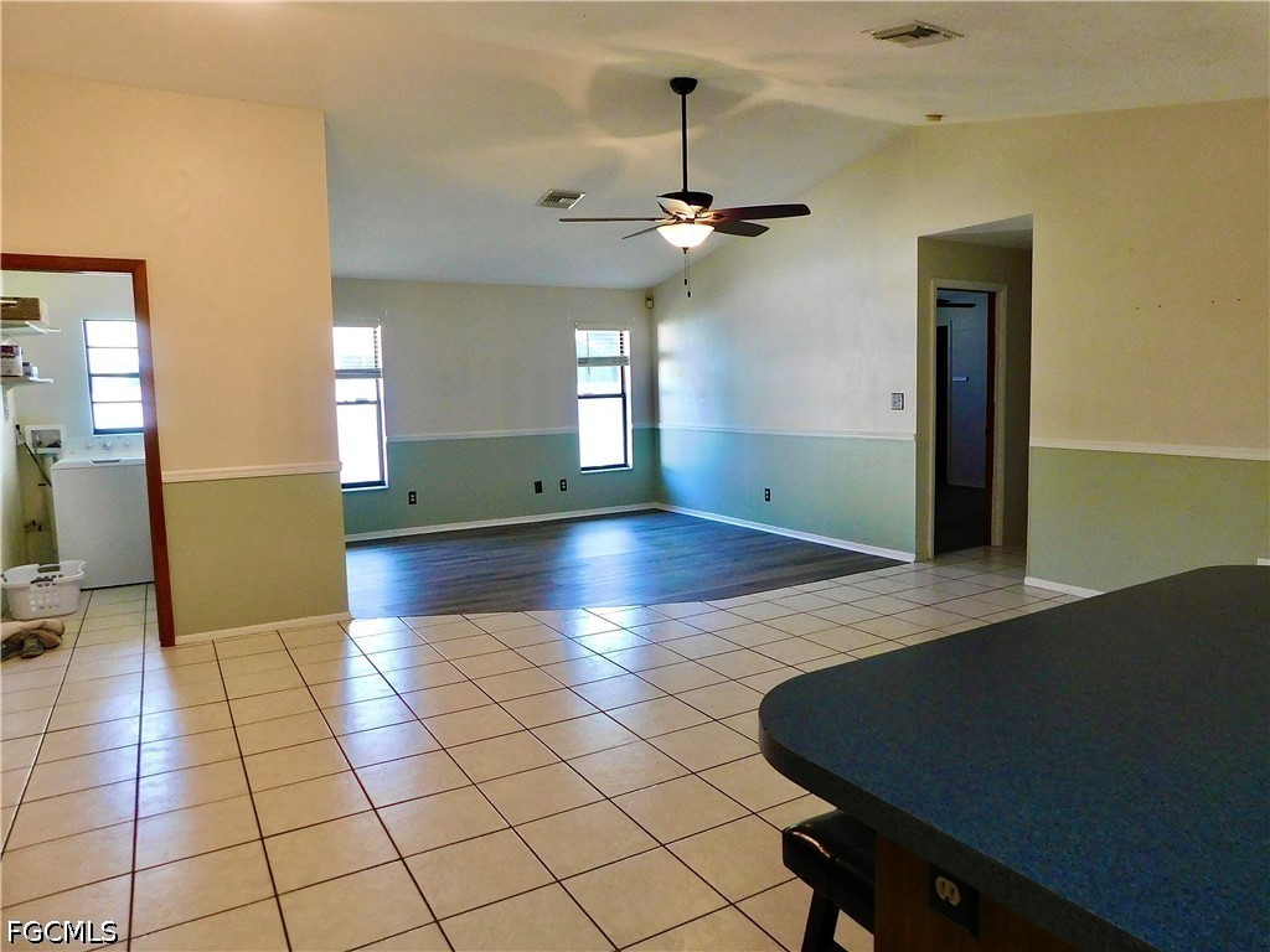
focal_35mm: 23
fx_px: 844
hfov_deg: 73.9
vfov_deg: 58.9
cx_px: 635
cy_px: 476
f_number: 3
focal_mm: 4
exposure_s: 1/30
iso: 320
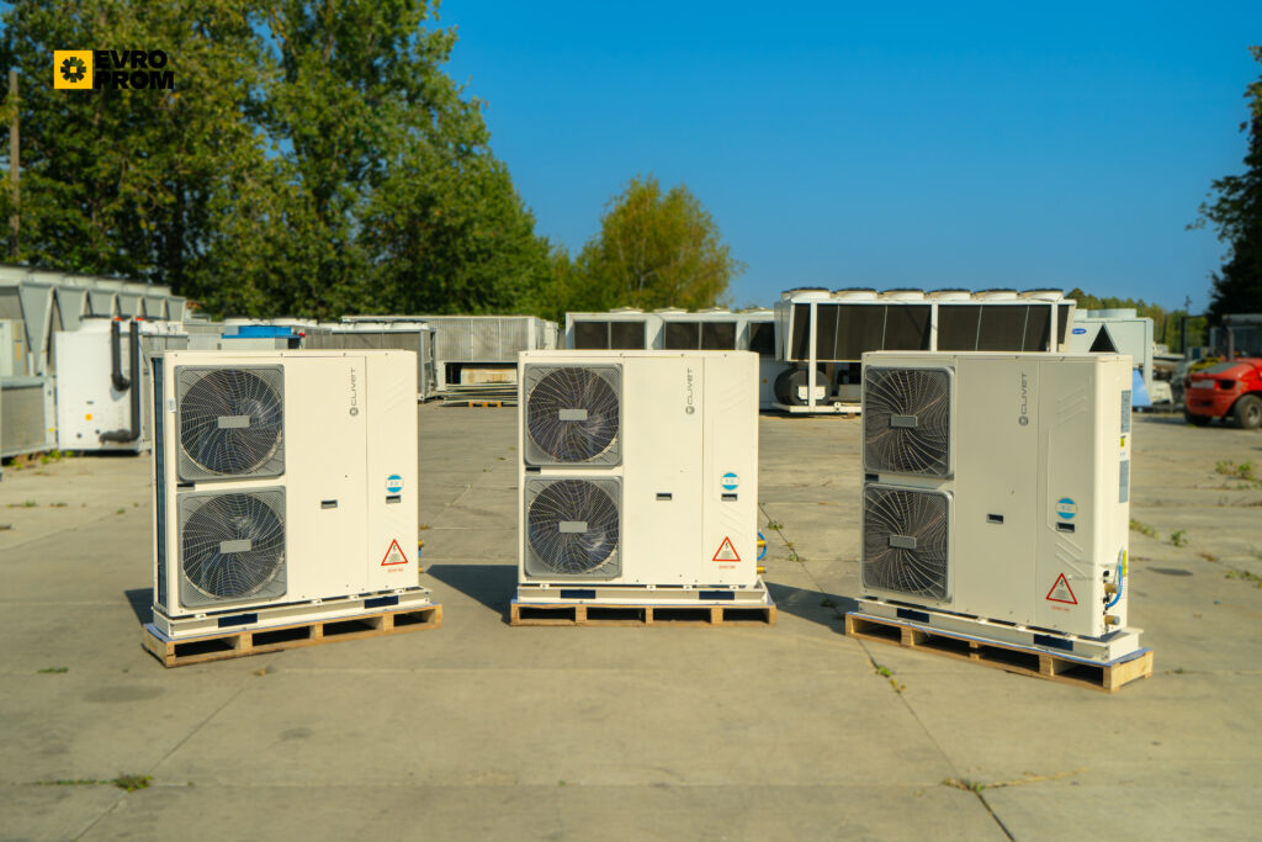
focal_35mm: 34
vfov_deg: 38.9
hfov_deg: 55.8
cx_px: 631
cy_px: 421
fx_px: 1192
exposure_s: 1/250
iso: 100
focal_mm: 34
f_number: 4
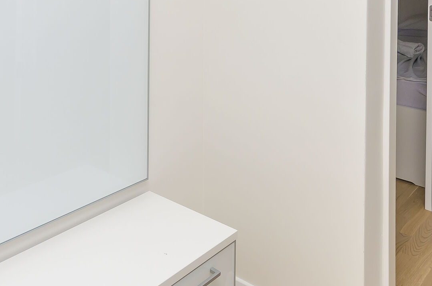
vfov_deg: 30.0
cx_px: 243
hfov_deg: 49.5
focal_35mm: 39
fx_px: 467
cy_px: -41
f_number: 8
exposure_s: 1/100
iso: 100
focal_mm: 10
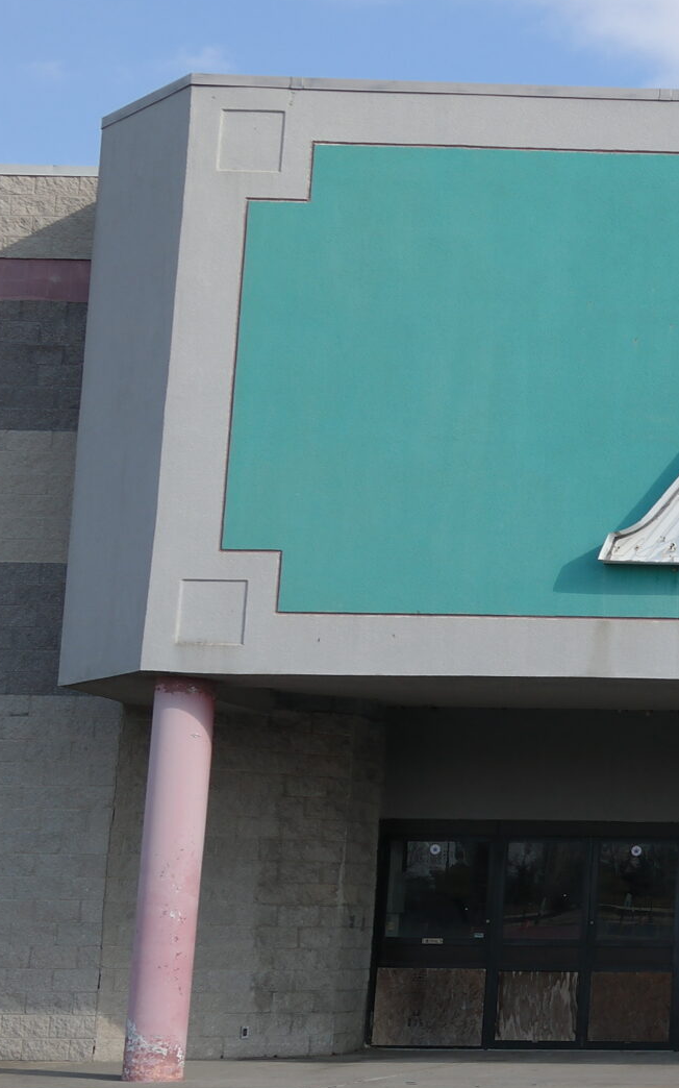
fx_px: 2222
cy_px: 574
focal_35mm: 75
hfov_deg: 14.9
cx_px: 1269
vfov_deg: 27.5
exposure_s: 1/250
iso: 100
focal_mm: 20
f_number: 6.3
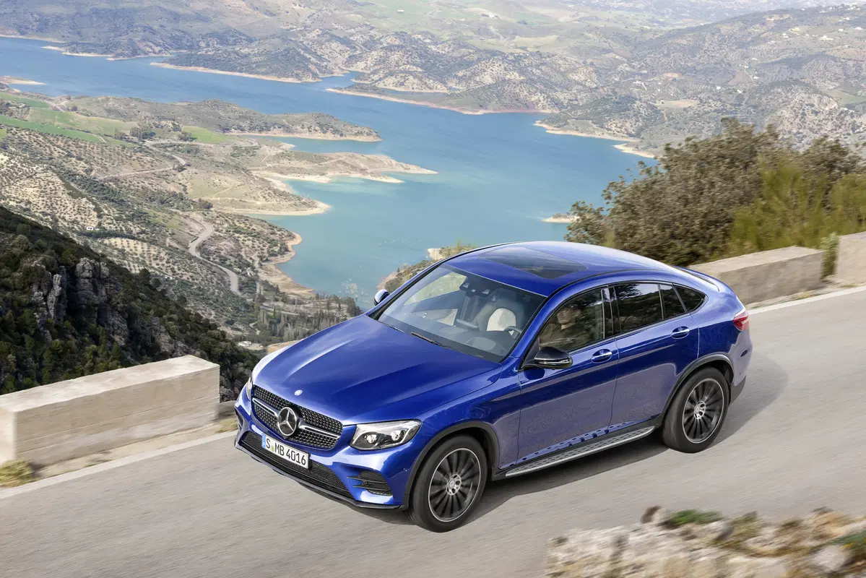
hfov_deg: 28.8
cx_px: 433
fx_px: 1684
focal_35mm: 70
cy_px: 289
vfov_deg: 19.5
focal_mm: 70
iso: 100
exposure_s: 1/20
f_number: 11
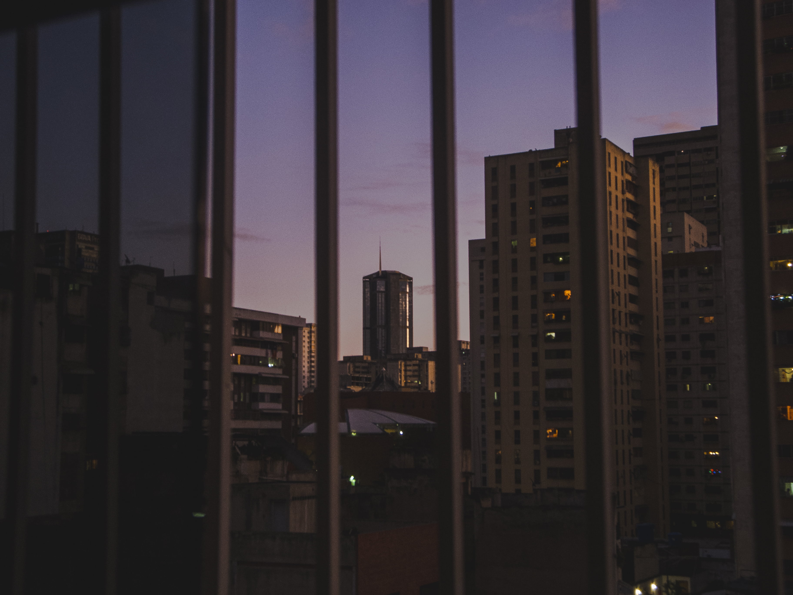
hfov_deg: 38.2
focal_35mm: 50
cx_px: 396
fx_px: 1145
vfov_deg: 29.1
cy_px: 298
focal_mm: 10.7
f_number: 3.5
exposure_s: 1/13
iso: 200
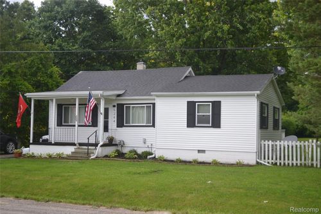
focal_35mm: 48
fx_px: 428
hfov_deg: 41.1
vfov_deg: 28.1
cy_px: 107
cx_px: 160
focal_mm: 32
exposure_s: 1/125
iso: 250
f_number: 4.8
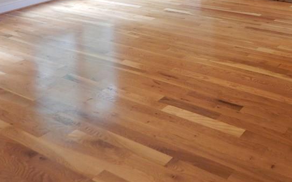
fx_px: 350
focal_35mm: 44
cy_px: -24
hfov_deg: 42.6
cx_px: 245
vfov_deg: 26.6
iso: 250
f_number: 3
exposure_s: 1/30
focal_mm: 4
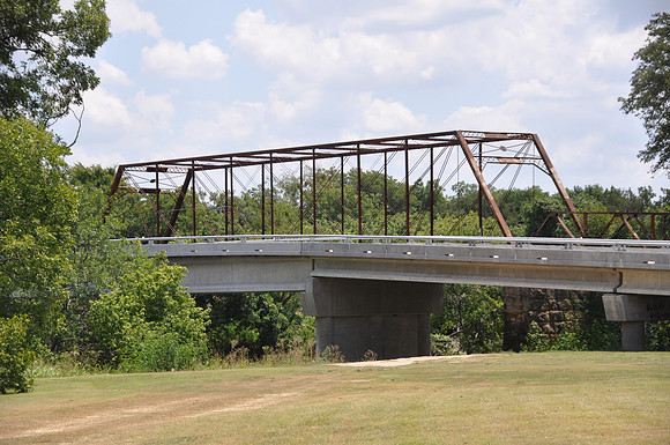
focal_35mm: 99
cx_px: 335
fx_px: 1840
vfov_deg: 13.8
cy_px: 222
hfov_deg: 20.6
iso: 200
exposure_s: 1/500
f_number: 5.6
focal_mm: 66
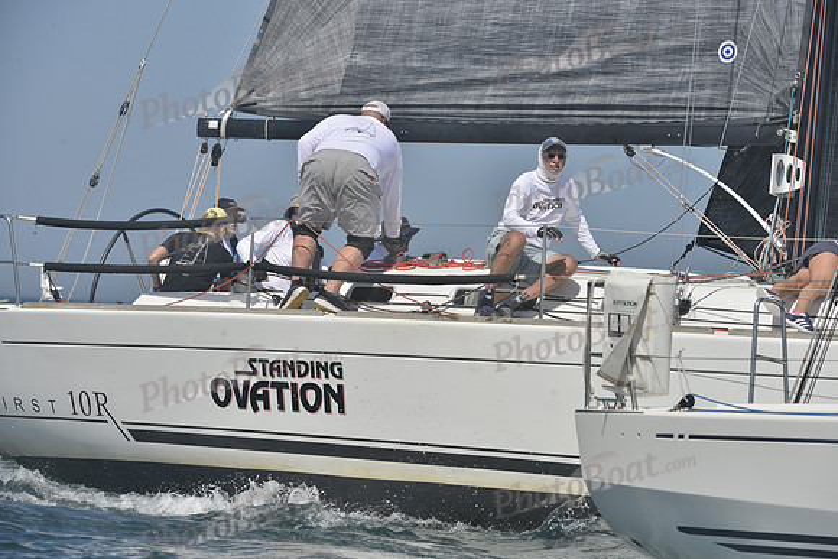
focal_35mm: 200
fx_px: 4656
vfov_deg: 6.9
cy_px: 280
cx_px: 419
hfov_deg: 10.3
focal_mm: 200
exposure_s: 1/1000
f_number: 9
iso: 280
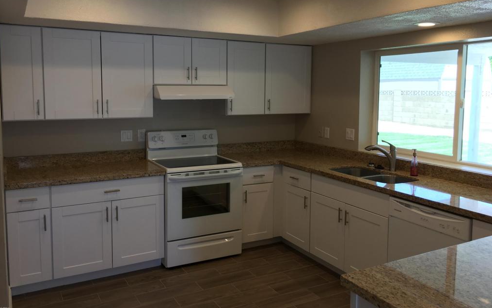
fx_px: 416
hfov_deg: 61.2
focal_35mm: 31
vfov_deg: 40.5
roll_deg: -1.3
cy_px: 133
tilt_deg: -4.9
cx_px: 245
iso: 32
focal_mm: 4.15
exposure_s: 1/40
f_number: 2.2
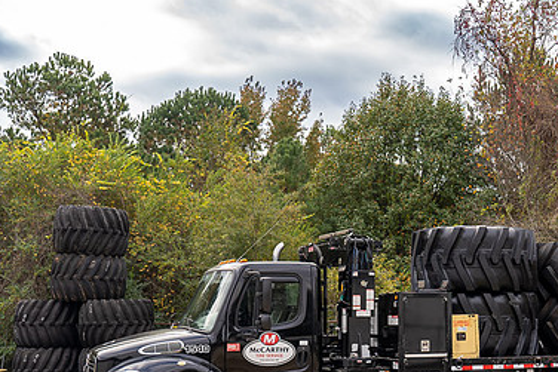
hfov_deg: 34.5
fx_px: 884
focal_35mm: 57
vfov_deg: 23.6
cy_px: 260
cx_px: 401
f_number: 4
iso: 100
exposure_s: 1/125
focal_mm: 37
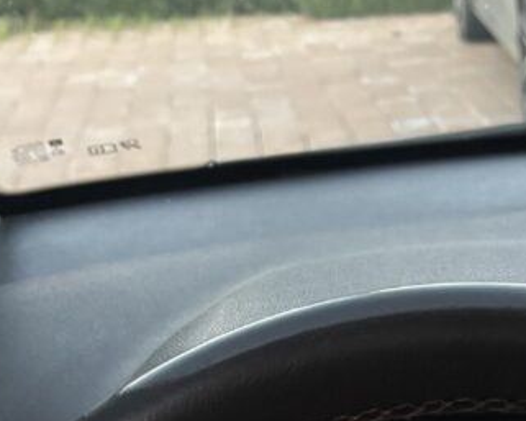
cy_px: 740
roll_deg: +1.3
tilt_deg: -36.6
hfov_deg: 23.0
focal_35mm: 81
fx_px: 1261
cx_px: 472
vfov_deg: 16.2
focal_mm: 5.96
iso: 640
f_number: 1.6
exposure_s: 1/25
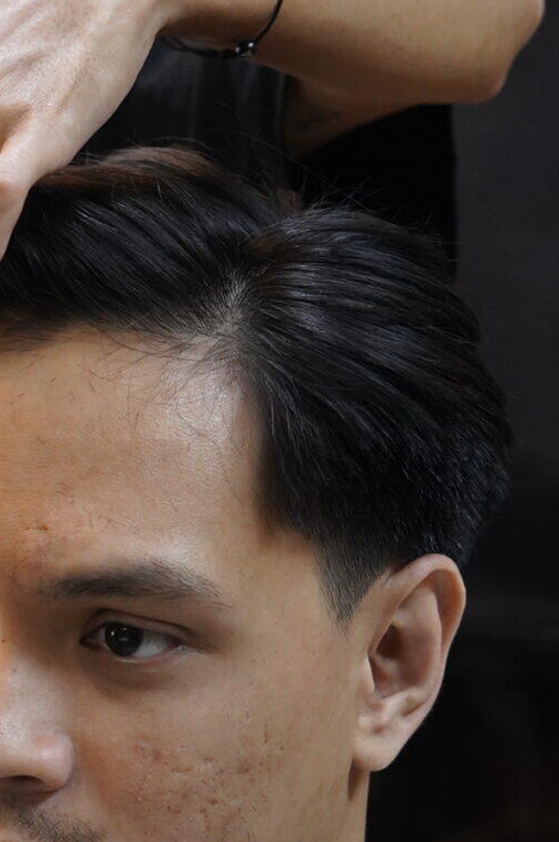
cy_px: 395
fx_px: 3525
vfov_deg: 13.6
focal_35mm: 151
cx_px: -153
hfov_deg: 8.9
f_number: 4
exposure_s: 1/60
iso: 2000
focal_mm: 45
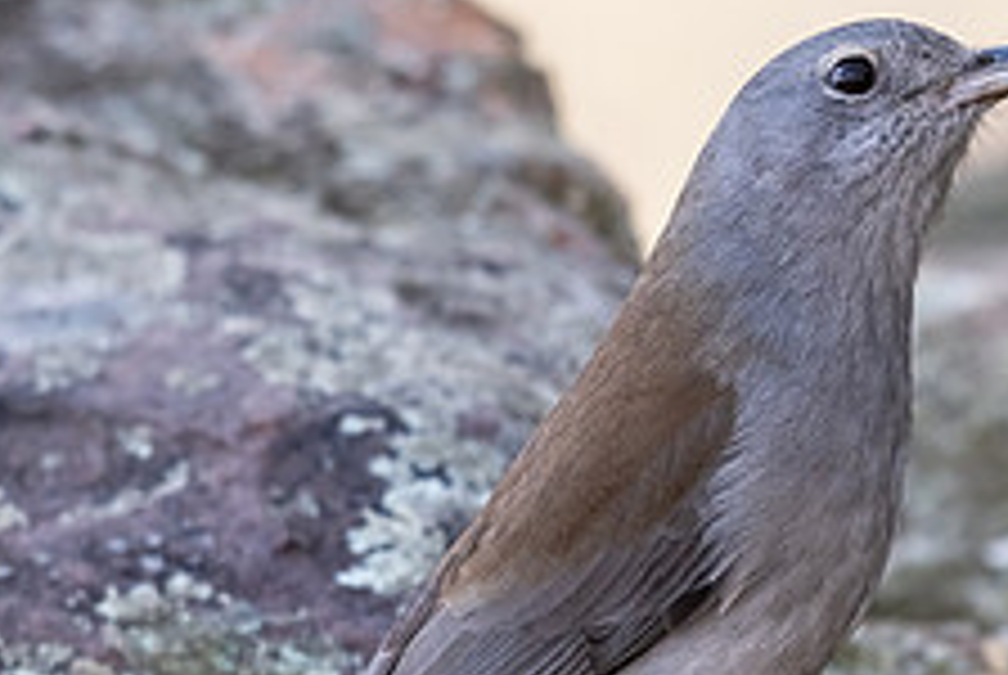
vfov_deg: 1.4
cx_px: 742
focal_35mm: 982
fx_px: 27532
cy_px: 361
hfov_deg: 2.1
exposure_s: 1/250
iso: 450
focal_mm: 270
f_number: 5.6
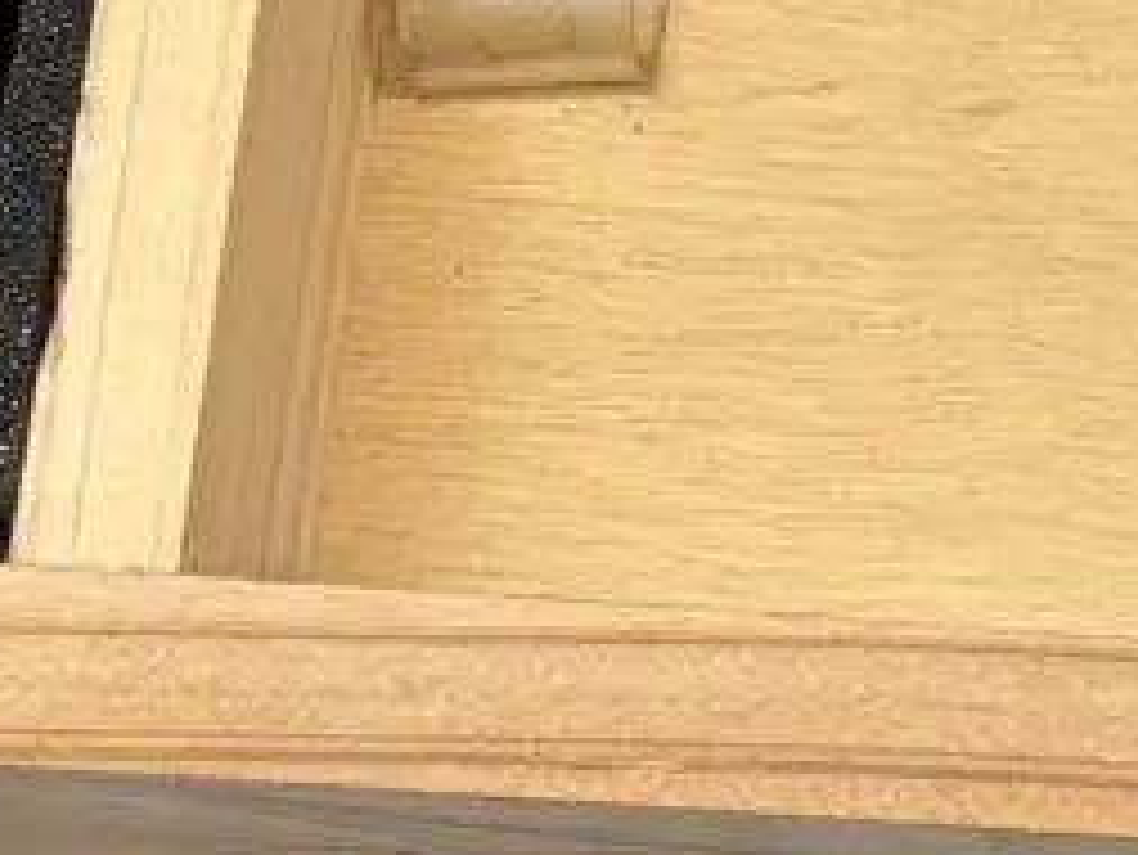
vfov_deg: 7.3
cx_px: 1080
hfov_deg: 10.0
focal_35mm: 197
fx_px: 6479
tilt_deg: -66.7
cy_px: -652
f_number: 1.6
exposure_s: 1/50
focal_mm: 5.96
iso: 125
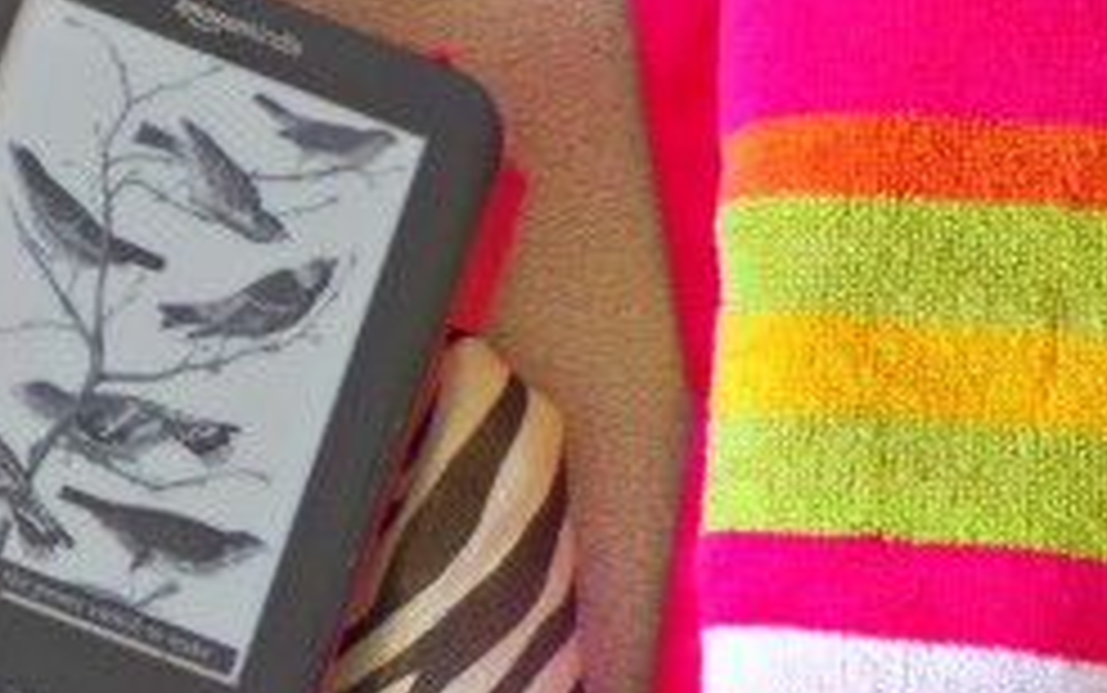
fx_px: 3079
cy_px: 196
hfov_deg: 19.4
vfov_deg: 12.8
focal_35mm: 102
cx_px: -158
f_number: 3.4
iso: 320
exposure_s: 1/45
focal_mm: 5.3
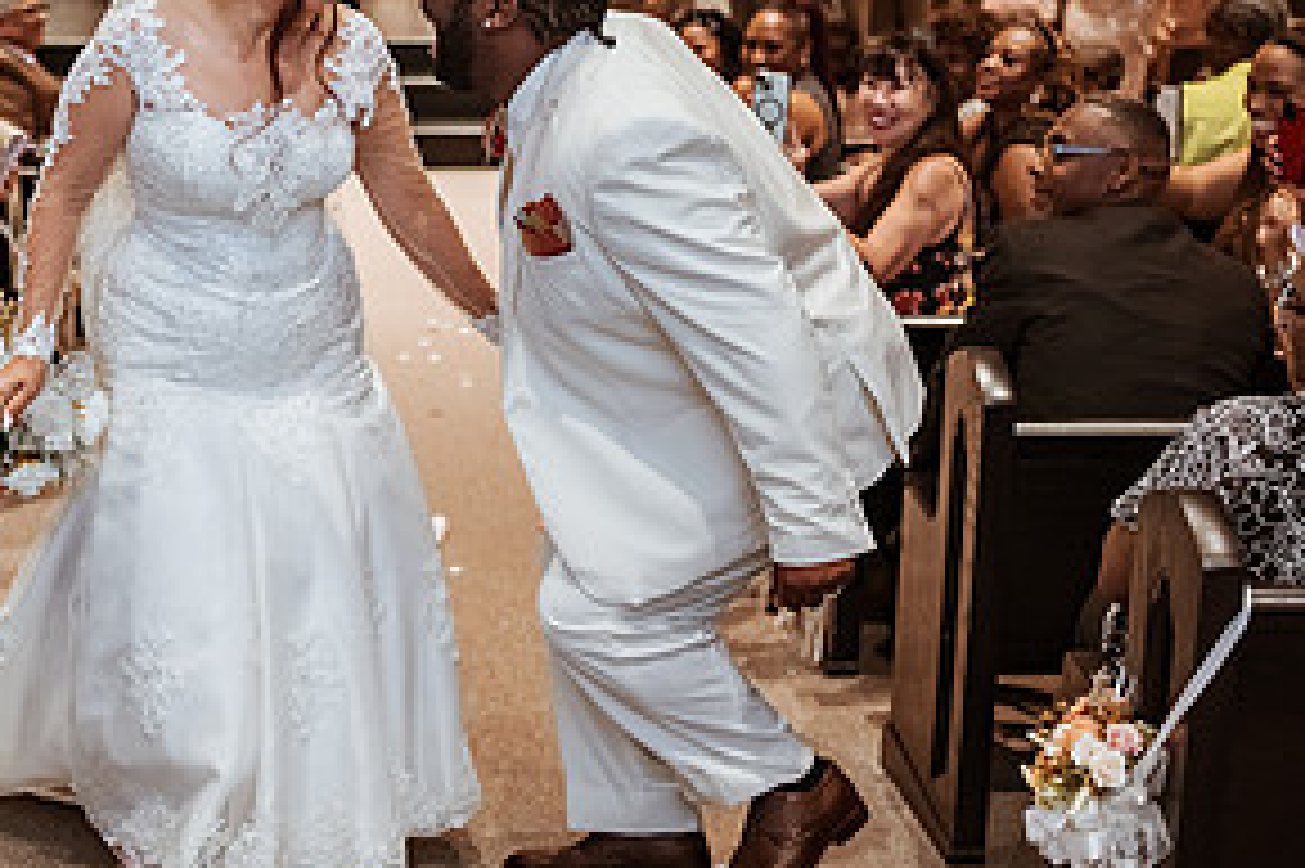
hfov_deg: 28.3
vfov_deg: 19.4
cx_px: 284
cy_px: 286
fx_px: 2536
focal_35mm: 70
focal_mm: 35
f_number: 1.8
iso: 1000
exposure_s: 1/500
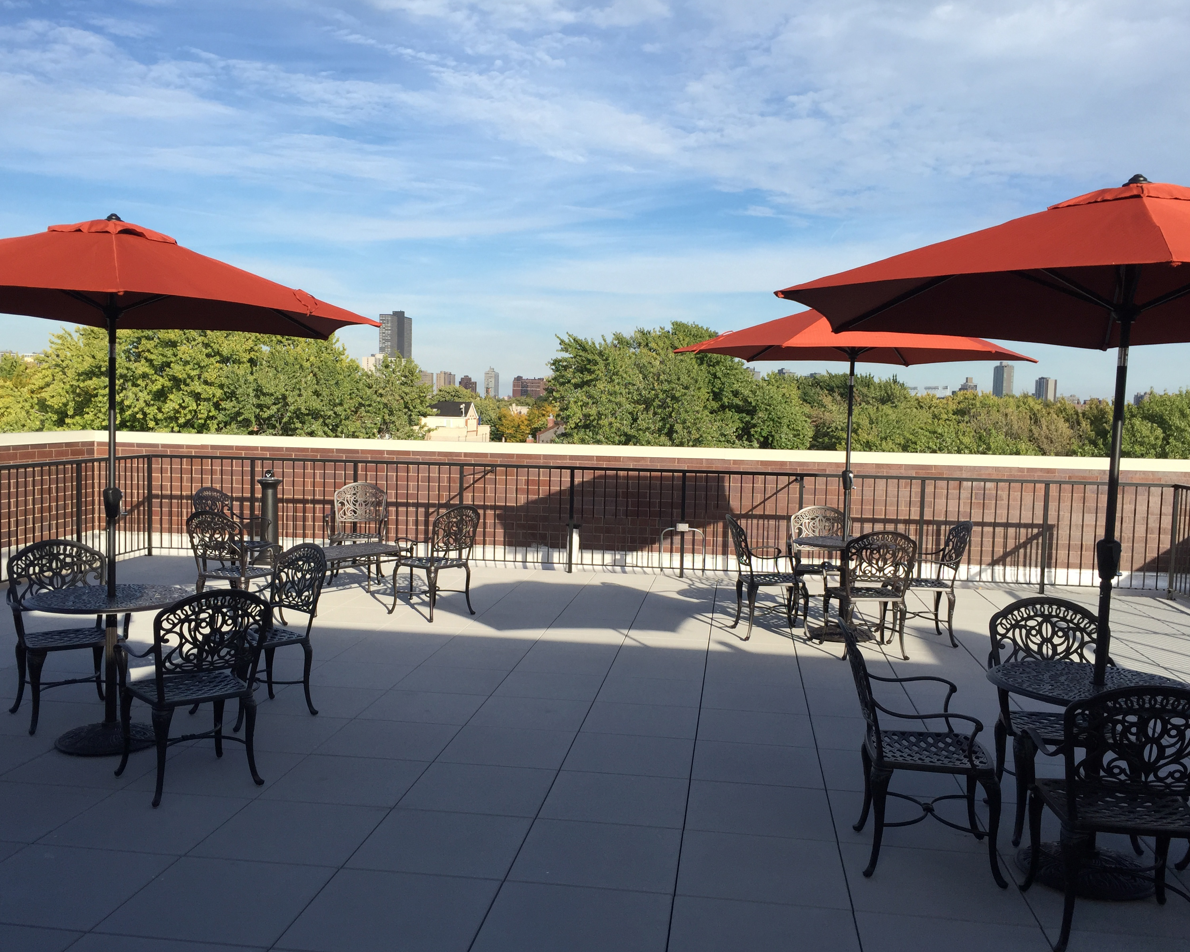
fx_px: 1092
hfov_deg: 57.2
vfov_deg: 47.1
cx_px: 579
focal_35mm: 31
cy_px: 485
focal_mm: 4.15
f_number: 2.2
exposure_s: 1/1364
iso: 32
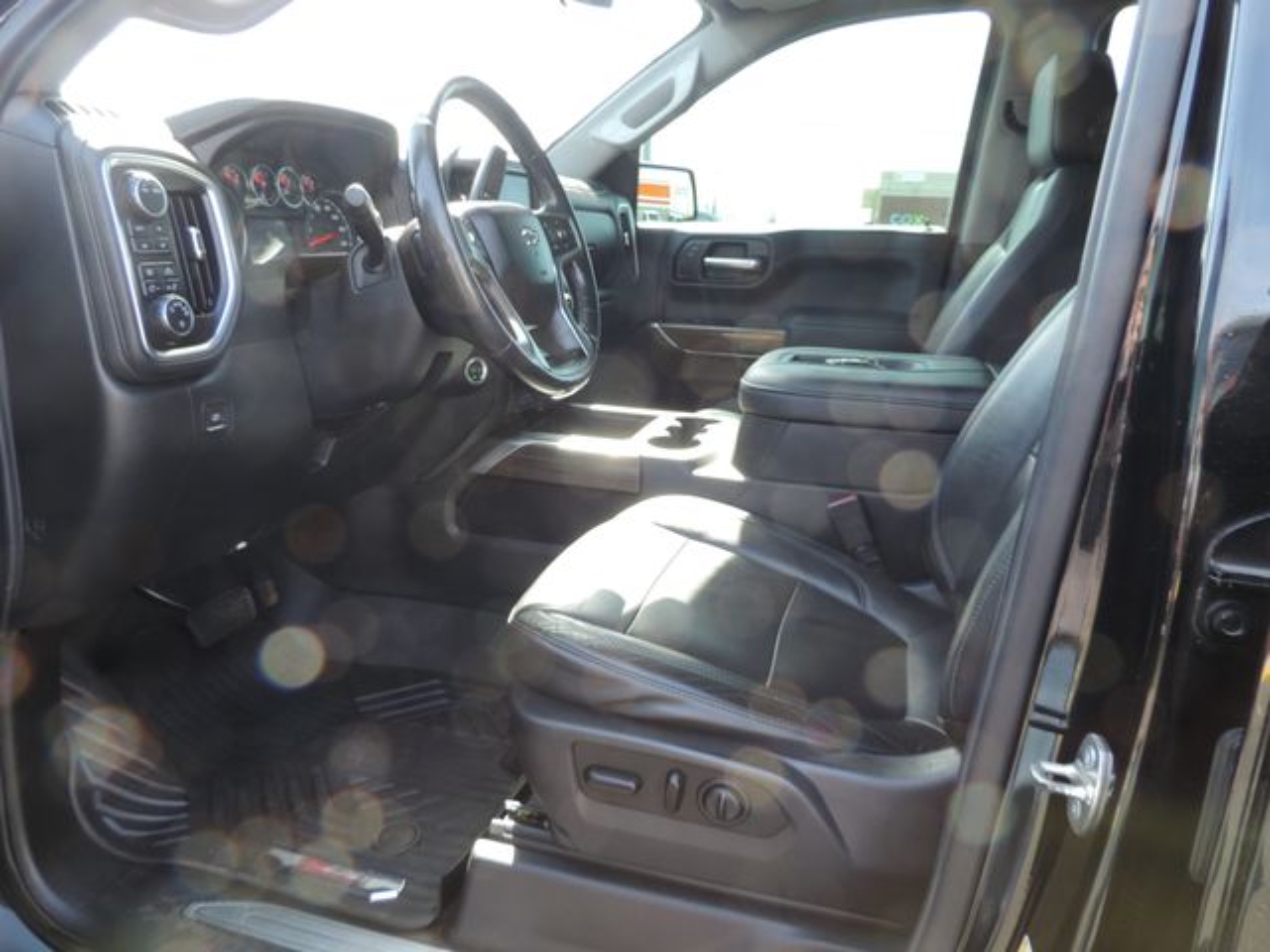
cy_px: 476
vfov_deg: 56.8
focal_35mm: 24
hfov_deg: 71.6
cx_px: 635
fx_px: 881
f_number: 3
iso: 80
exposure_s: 1/40
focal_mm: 4.3
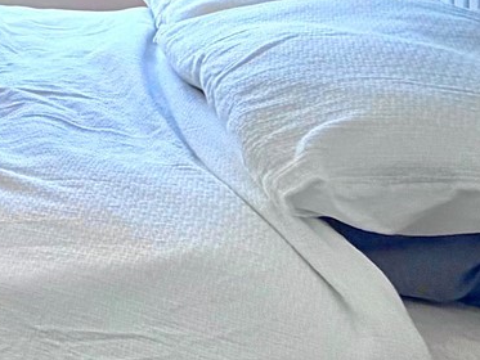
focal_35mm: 60
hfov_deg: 18.4
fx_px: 832
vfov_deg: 21.6
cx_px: -513
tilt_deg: -1.4
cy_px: -131
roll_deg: +0.3
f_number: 2.2
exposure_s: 1/251
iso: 64
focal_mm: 2.22
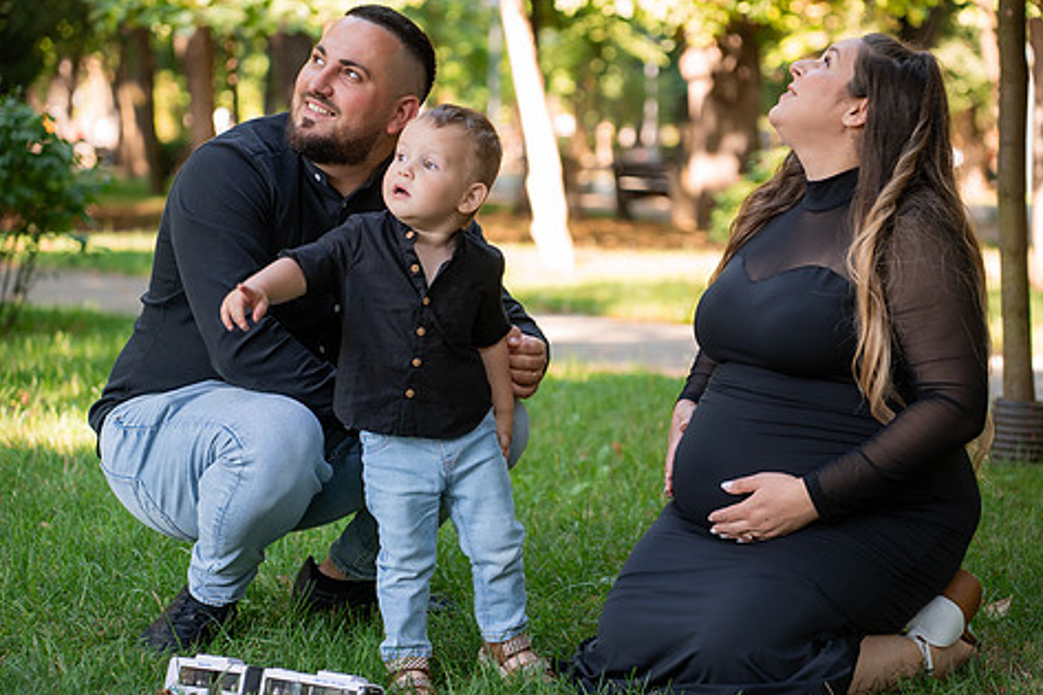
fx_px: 2664
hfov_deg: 22.1
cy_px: 333
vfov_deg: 14.9
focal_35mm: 92
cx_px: 505
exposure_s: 1/320
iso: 320
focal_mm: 75
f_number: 2.8
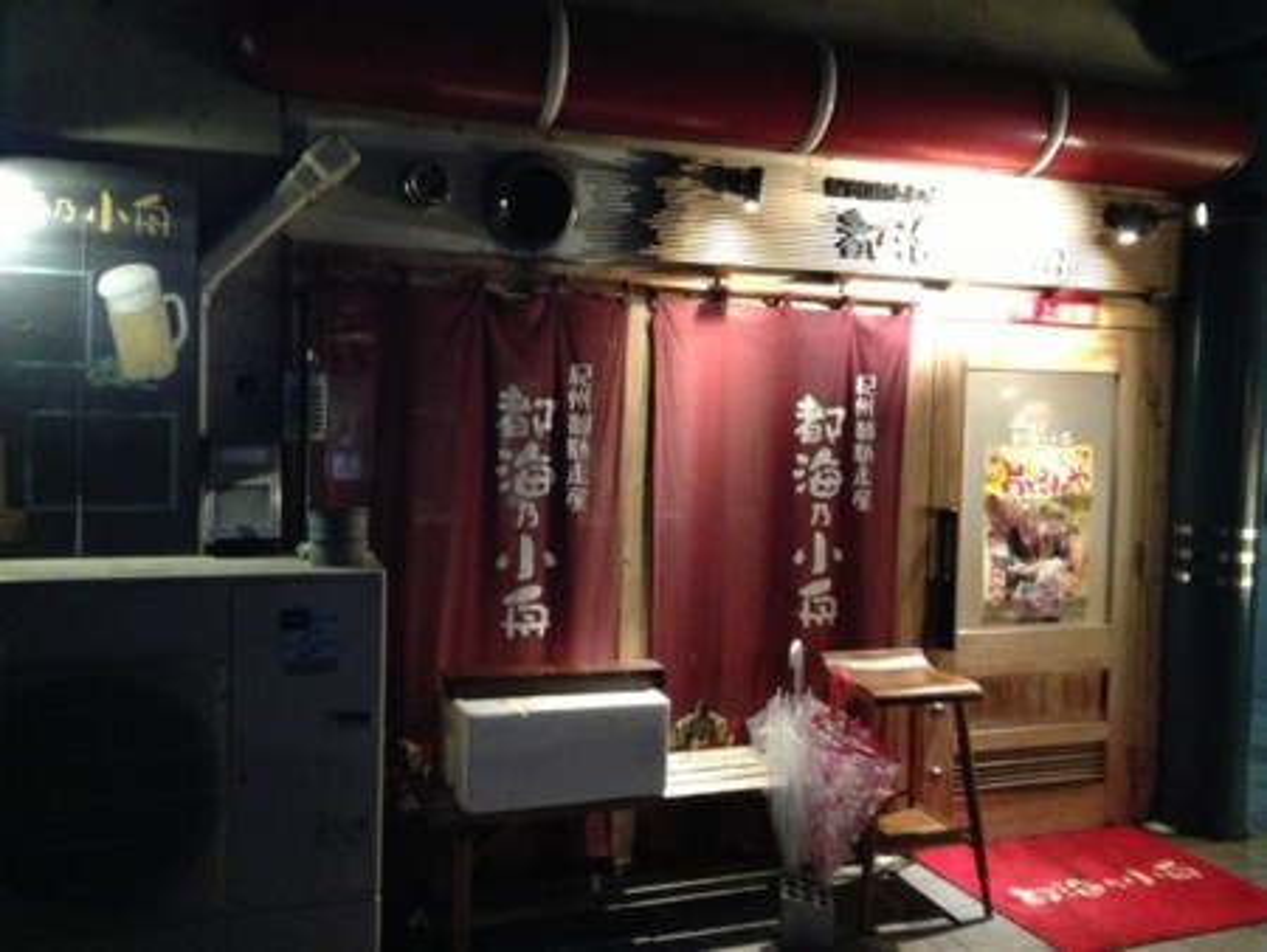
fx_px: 1208
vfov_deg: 43.0
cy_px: 476
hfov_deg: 55.3
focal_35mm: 33
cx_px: 634
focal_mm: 4.13
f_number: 2.4
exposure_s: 1/15
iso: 640
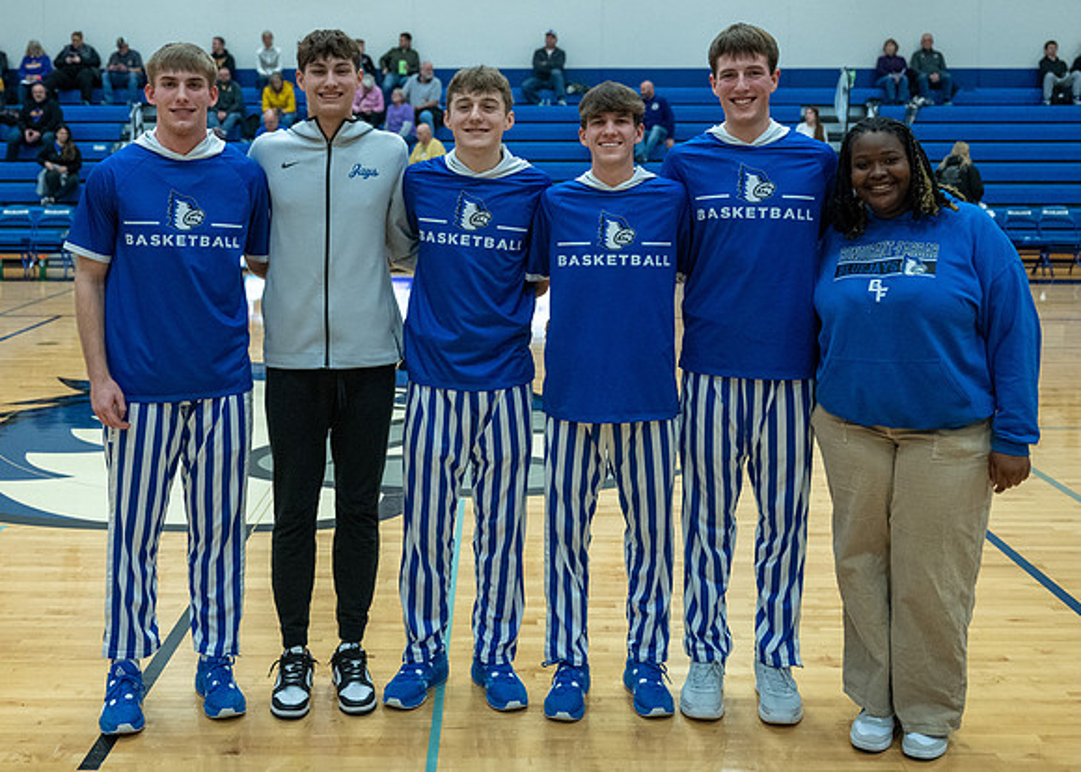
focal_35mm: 45
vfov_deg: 31.2
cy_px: 249
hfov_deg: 43.0
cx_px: 477
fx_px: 1369
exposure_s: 1/500
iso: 2500
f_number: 3.2
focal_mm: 30
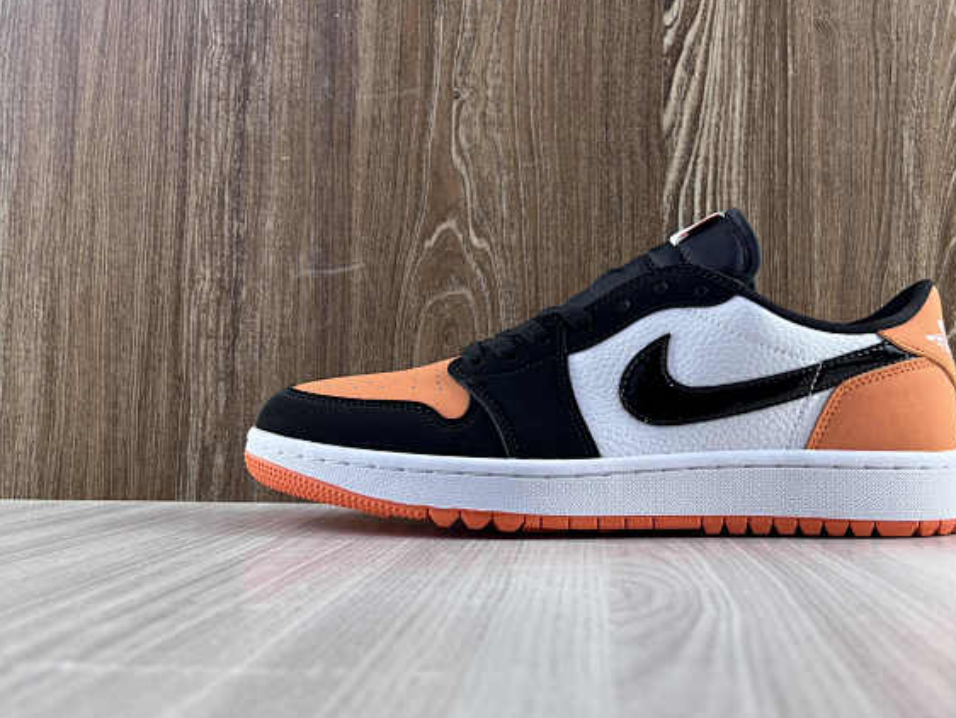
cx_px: 611
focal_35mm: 37
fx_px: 1022
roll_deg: -0.4
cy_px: 339
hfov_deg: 49.5
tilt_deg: +2.9
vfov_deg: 38.7
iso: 32
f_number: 1.5
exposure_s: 1/132
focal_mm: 5.7
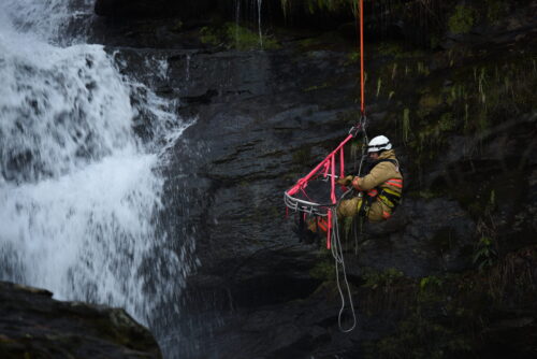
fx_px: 2985
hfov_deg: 10.3
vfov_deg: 6.9
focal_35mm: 200
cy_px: 180
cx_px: 268
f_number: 2.8
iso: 100
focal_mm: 200
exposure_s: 1/60
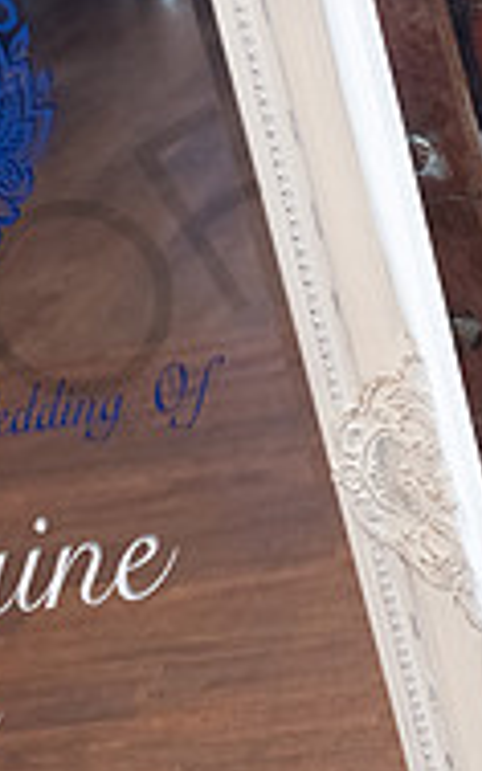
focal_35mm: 155
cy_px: 538
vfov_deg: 13.5
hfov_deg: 8.4
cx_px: -69
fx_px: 3260
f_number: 4
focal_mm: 42.5
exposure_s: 1/30
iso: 2000
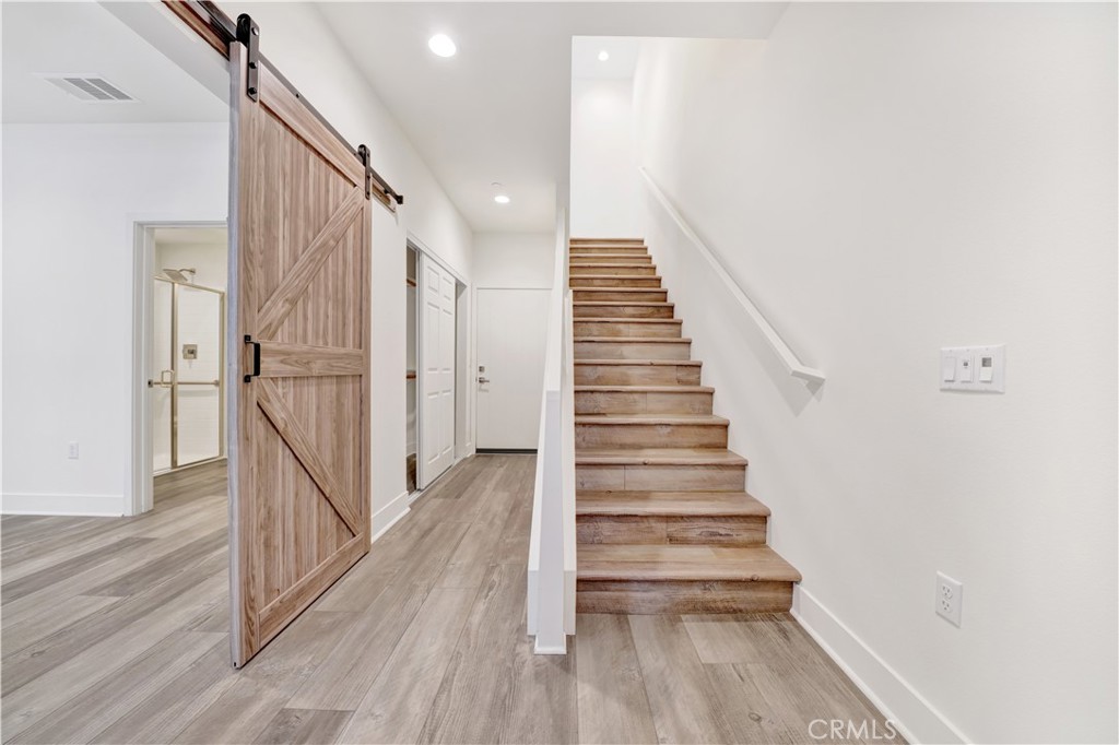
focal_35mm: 12
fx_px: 373
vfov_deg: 90.0
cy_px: 372
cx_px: 560
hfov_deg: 112.6
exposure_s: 1/15
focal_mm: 12
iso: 400
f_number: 7.1
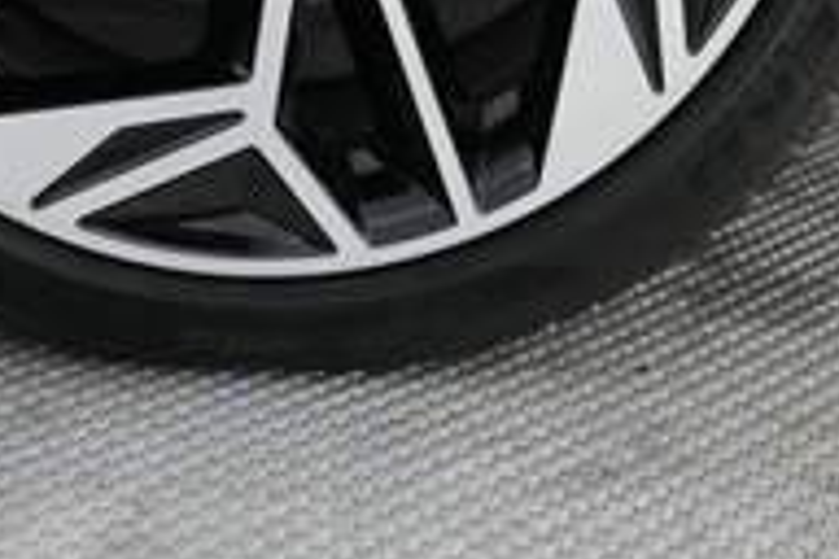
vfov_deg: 15.7
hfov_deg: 25.2
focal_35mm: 80
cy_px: -271
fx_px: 1864
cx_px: 249
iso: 4000
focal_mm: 24
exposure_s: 1/160
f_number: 2.8
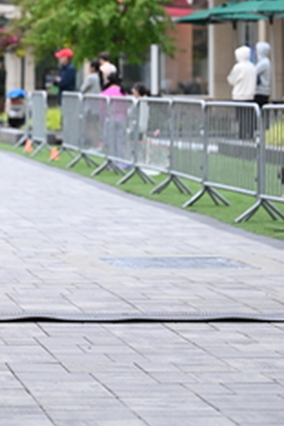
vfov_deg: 12.2
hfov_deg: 8.2
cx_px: -10
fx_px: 1976
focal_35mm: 167
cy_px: 22
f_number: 2.8
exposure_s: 1/800
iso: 1600
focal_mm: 71
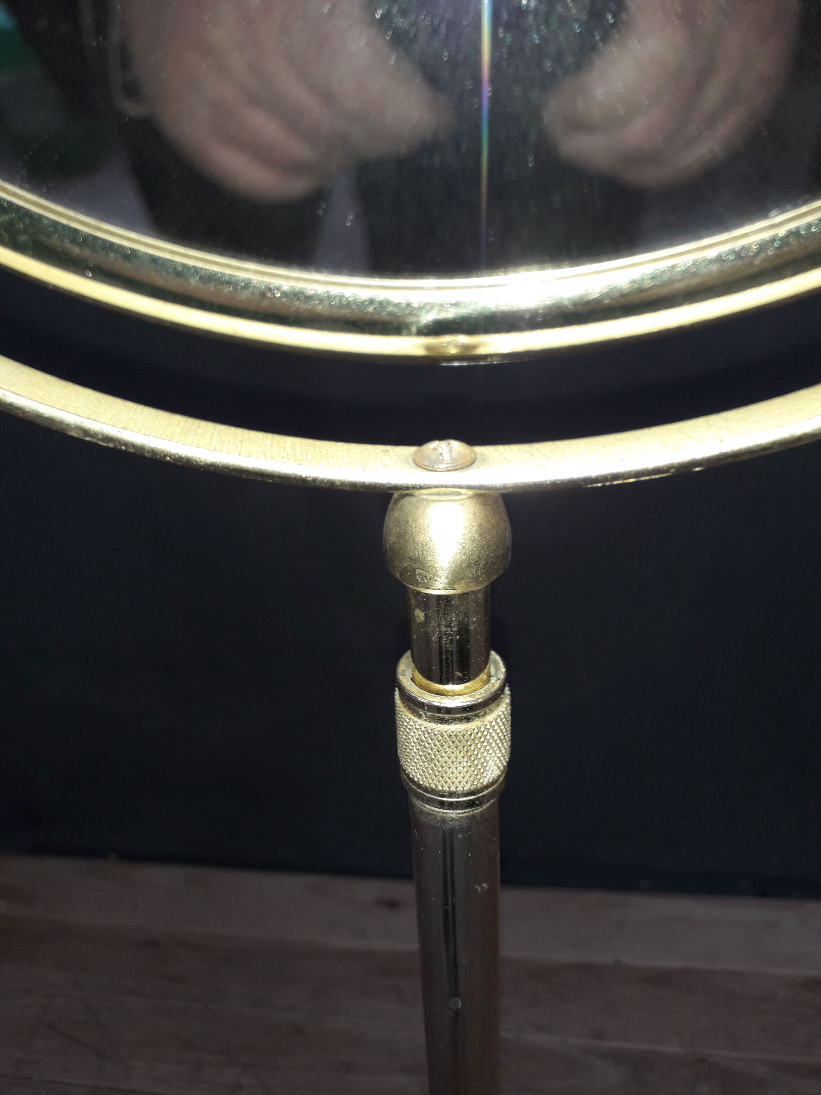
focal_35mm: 27
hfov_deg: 51.4
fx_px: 854
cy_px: 548
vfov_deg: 65.3
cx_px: 410
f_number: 1.9
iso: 50
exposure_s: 1/100
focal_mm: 3.6
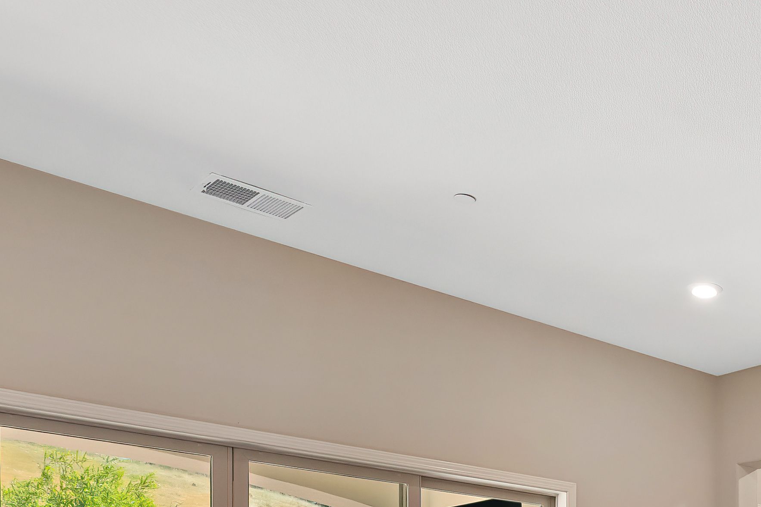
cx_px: 835
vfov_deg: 24.0
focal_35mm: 48
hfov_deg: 35.3
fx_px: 1015
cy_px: 689
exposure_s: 1/80
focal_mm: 14
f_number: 6.3
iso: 640
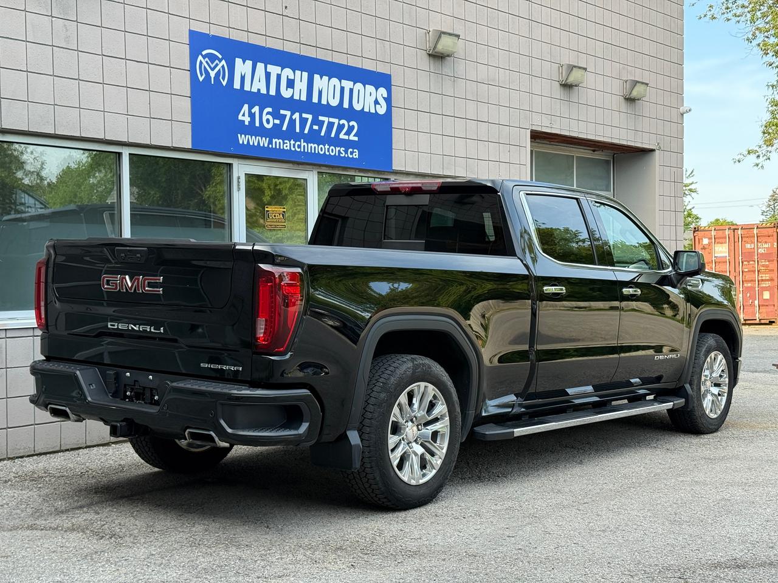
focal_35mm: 48
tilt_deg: -0.9
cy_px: 292
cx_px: 389
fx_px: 1079
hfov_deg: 39.7
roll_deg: +0.8
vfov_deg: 30.3
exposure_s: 1/460
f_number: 1.78
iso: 100
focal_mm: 6.76
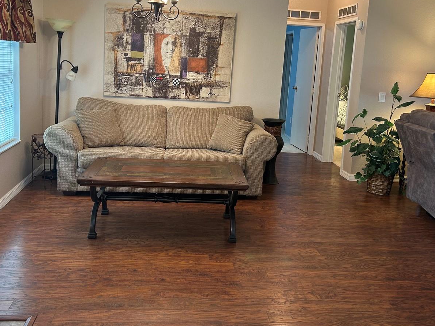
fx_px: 440
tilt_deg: -8.5
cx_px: 216
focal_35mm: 35
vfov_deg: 40.4
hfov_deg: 52.6
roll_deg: -3.1
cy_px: 121
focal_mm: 5.7
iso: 125
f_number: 1.5
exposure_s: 1/60
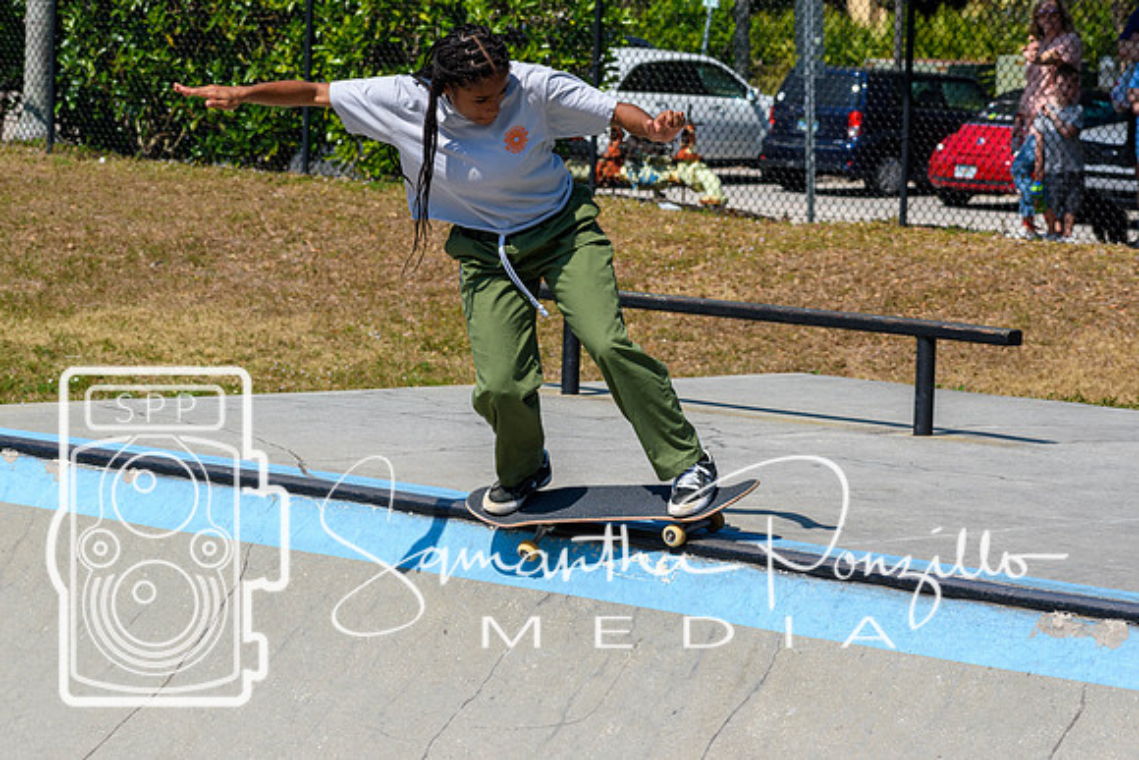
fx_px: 4842
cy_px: 380
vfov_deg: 9.0
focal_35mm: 153
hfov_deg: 13.4
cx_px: 570
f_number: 8
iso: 200
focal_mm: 102
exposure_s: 1/1000
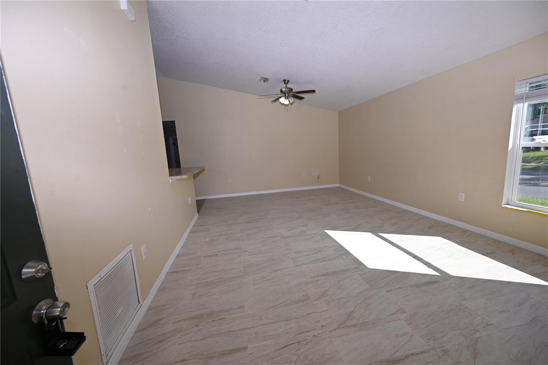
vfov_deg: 81.2
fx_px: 213
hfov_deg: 104.2
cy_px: 182
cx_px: 274
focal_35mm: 14
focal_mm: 14
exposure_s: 1/250
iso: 200
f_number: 5.6
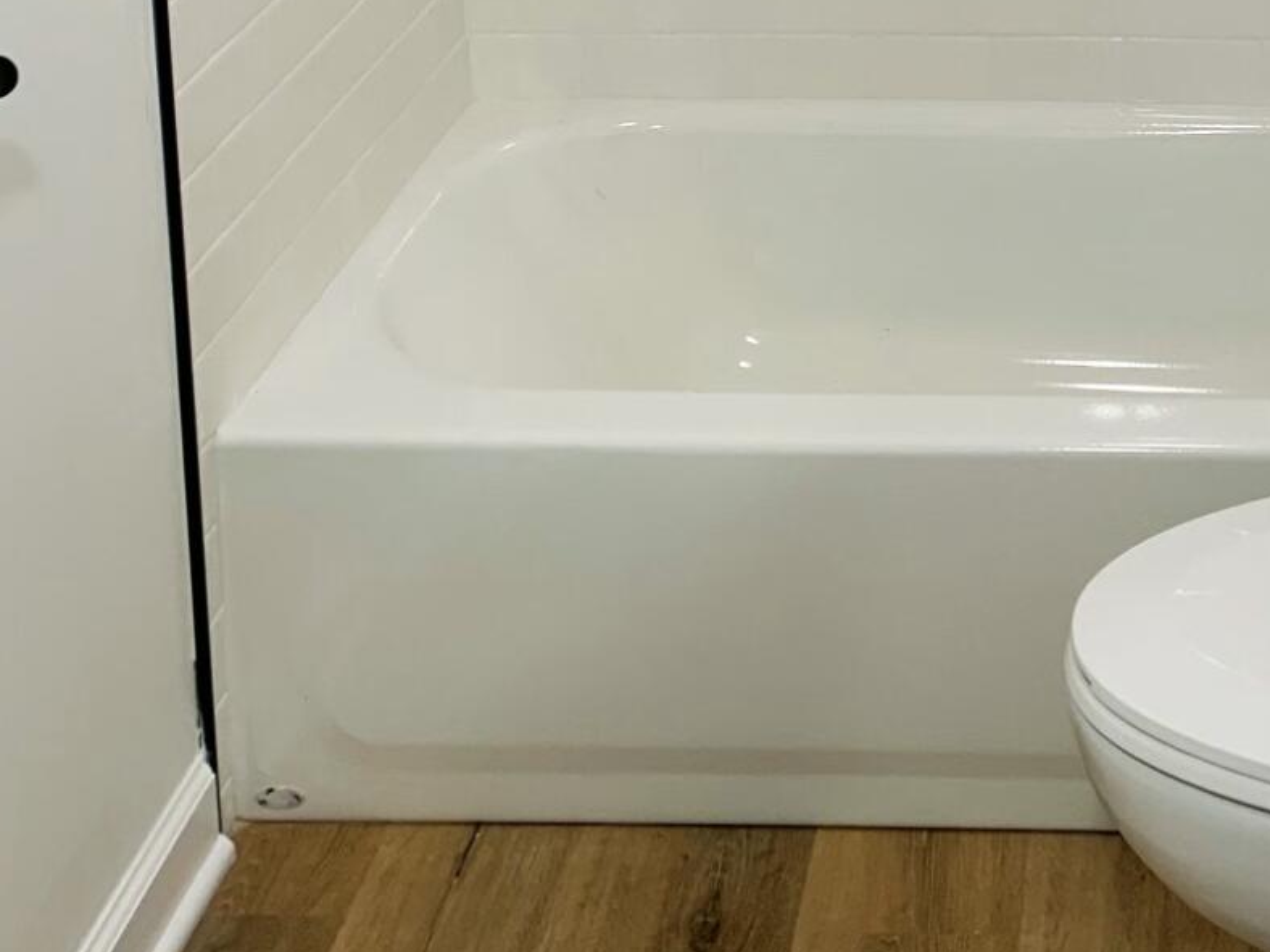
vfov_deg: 19.4
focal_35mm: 66
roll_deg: -0.1
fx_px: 2421
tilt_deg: -8.8
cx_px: 1144
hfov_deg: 28.3
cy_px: -470
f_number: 1.8
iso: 64
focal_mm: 4.25
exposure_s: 1/60
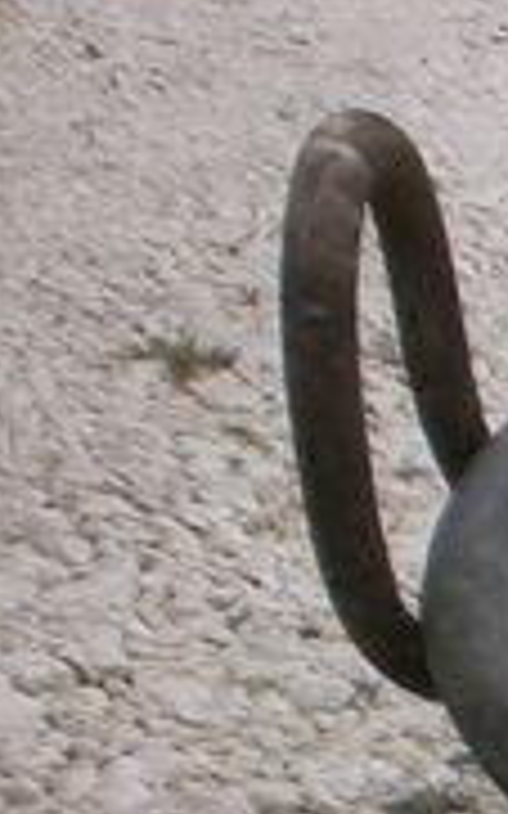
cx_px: 2063
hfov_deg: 6.6
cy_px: 1637
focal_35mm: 158
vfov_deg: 11.8
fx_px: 3503
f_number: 2.9
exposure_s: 1/500
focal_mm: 4.8
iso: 100
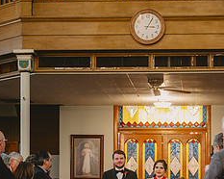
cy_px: 196
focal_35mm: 127
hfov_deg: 15.2
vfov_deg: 11.9
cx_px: 137
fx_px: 841
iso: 2000
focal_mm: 70
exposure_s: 1/250
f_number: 2.8
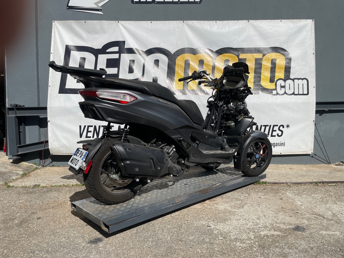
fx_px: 258
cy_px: 129
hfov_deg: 67.3
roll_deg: +0.4
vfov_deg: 53.1
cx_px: 172
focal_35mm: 26
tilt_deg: -2.9
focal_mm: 4.2
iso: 32
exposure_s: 1/7813
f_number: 1.6
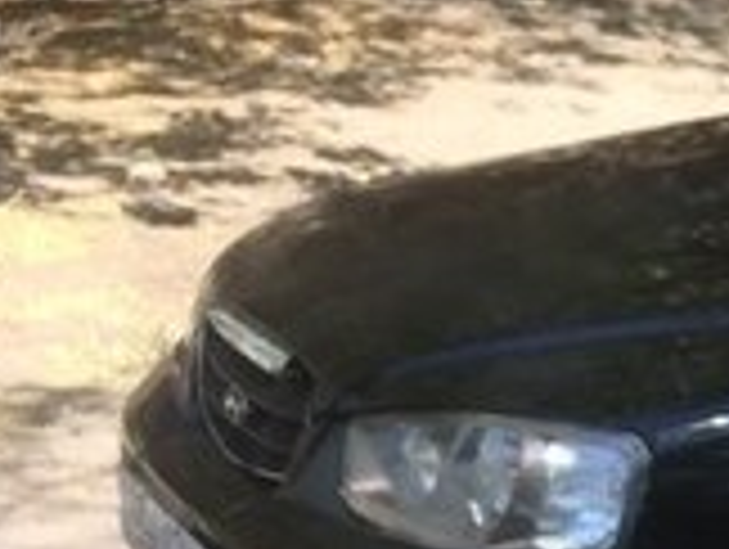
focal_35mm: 118
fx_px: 2489
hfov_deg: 14.6
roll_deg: +2.6
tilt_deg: -17.2
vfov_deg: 12.5
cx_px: 1314
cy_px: 533
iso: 32
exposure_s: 1/651
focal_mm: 4.15
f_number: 2.2
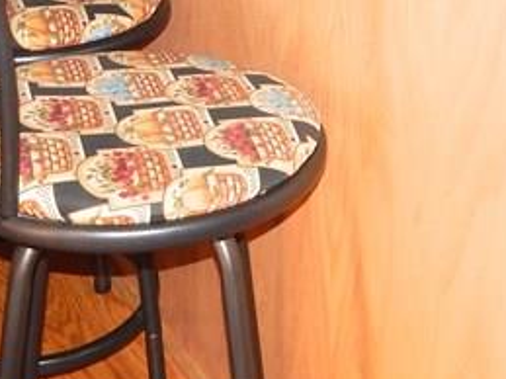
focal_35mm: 87
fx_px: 1271
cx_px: 299
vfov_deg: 15.2
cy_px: -252
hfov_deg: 22.5
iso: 200
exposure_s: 1/30
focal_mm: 4
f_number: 3
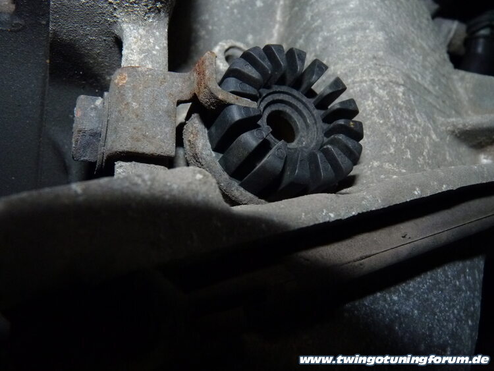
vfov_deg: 51.4
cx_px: 247
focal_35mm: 27
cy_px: 186
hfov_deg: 65.3
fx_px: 385
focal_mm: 4.8
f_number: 4
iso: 400
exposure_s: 1/30
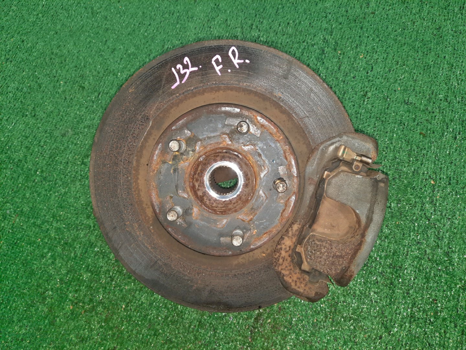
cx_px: 233
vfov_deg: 54.9
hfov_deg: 69.4
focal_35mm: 25
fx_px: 337
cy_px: 175
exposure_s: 1/25
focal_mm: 4.6
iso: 348
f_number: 2
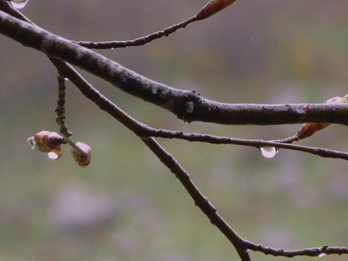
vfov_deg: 2.0
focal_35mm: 749
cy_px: -120
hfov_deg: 2.6
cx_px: 325
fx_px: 7527
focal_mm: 34.5
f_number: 3.6
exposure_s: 1/100
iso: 100
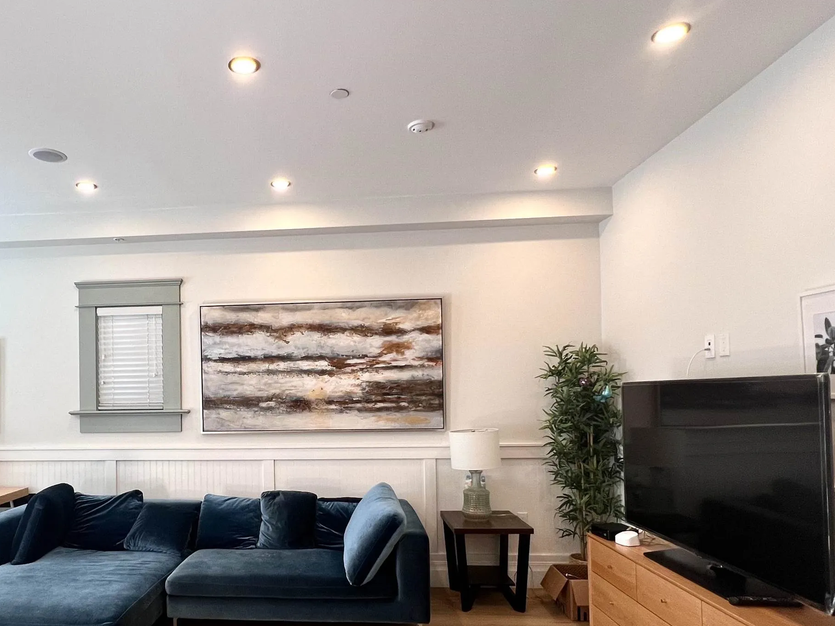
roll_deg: +0.8
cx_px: 290
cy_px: 385
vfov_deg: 60.4
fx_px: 531
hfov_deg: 74.4
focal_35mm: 22
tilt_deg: +0.6
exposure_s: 1/120
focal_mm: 1.57
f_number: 1.8
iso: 125
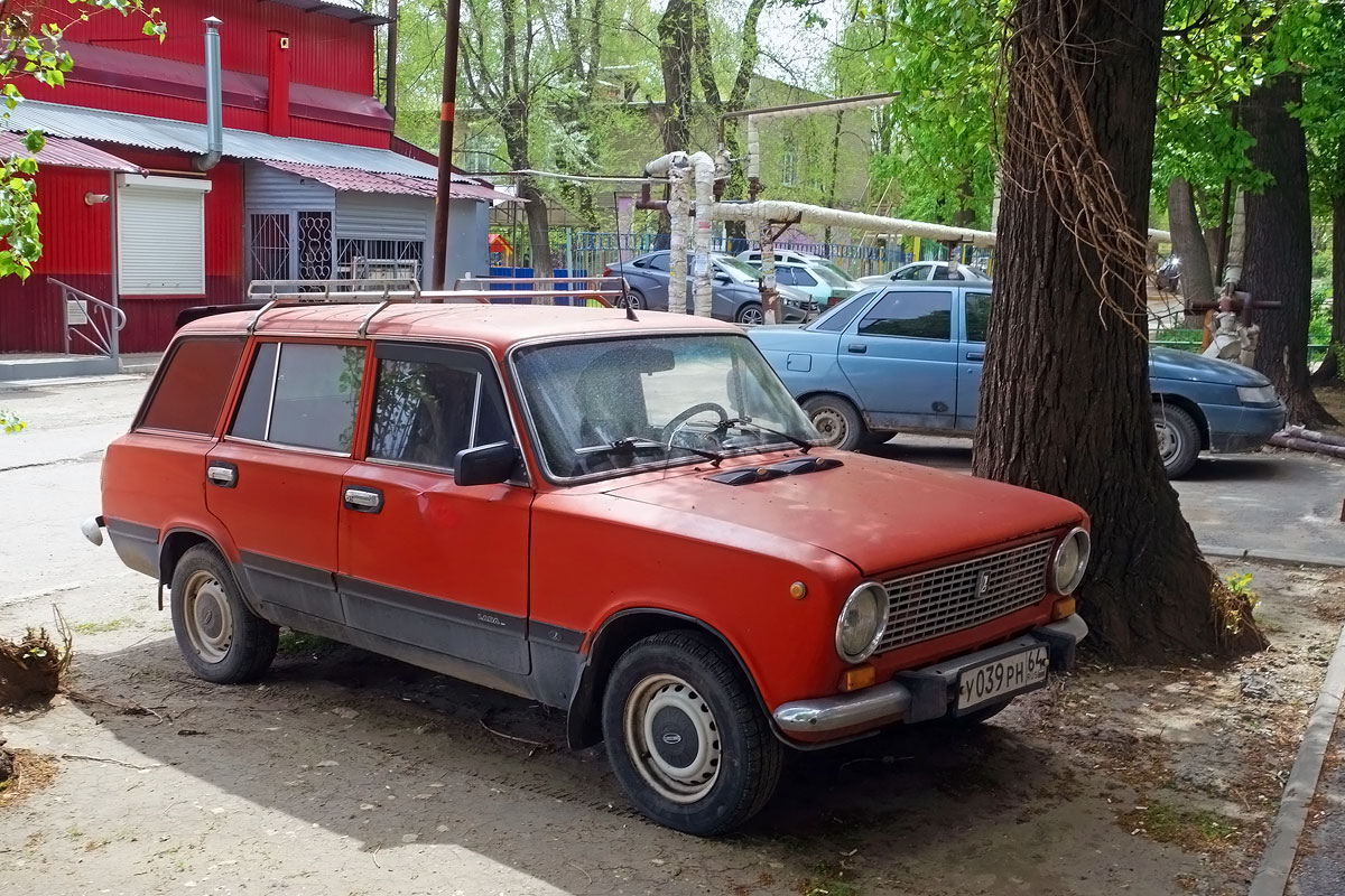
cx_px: 672
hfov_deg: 53.1
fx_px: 1345
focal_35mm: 36
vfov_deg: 36.9
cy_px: 448
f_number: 5.6
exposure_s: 1/125
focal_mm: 13.25
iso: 125
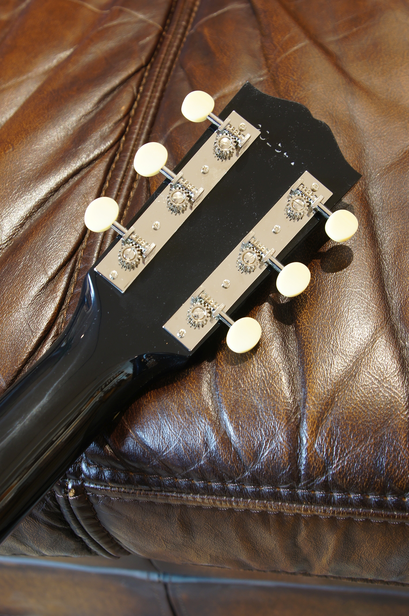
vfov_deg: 33.4
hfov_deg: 22.6
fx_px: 1025
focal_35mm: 60
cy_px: 308
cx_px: 204
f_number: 7.1
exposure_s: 1/2.5
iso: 100
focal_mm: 40
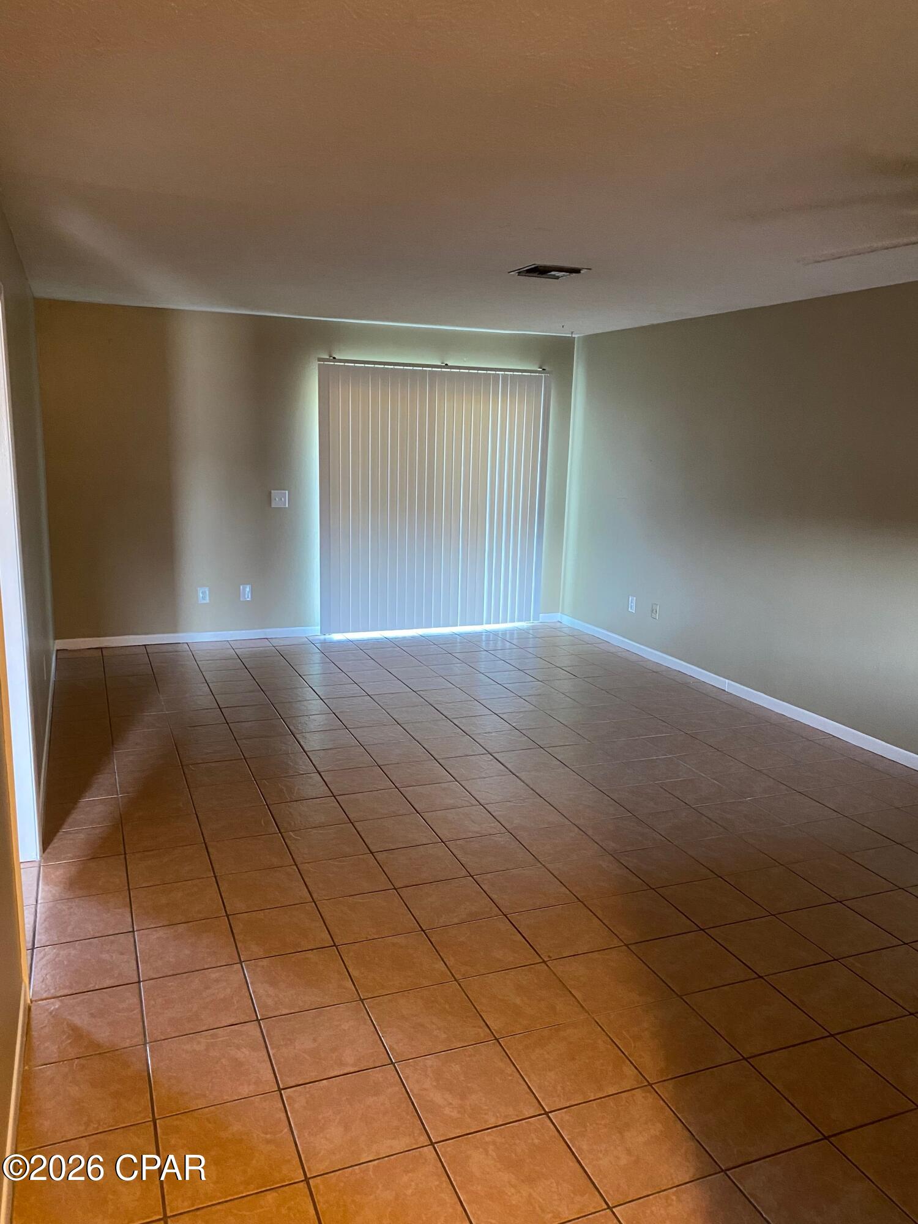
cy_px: 612
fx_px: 919
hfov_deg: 53.1
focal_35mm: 26
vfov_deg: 67.3
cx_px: 459
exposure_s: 1/40
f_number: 1.8
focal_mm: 4.25
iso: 400
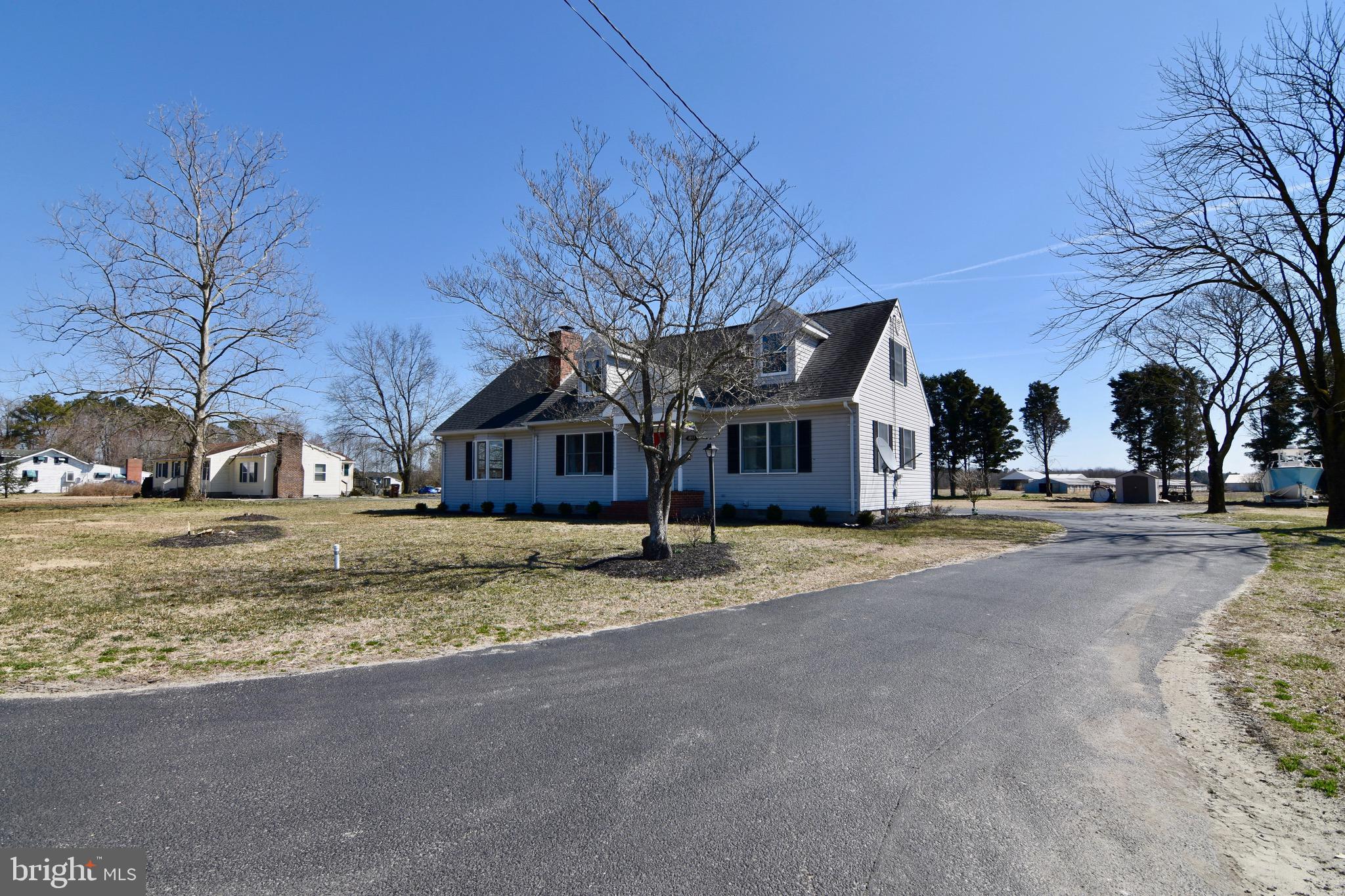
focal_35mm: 16
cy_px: 448
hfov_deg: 95.0
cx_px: 672
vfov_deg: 72.0
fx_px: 616
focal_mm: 11
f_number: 8
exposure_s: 1/250
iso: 100
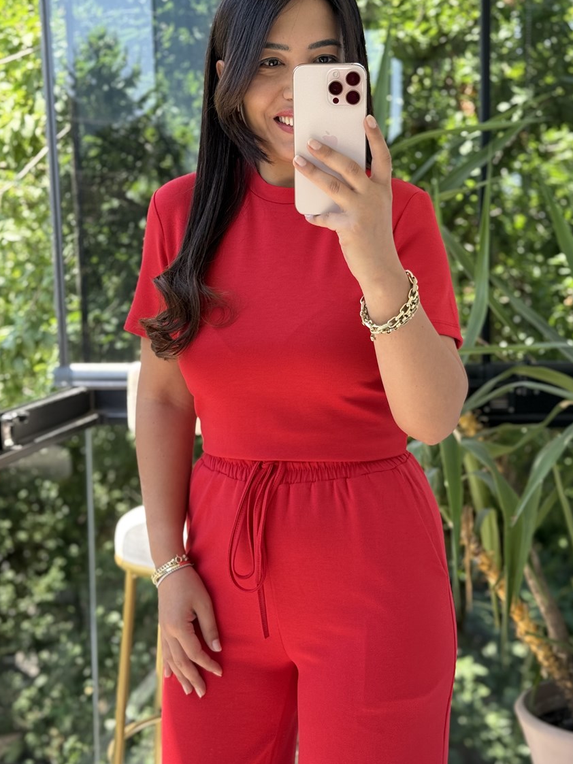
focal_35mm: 57
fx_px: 1258
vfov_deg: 33.8
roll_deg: +1.3
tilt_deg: -17.7
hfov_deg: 25.6
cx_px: 313
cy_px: 360
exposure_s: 1/248
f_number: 1.78
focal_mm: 6.76
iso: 64
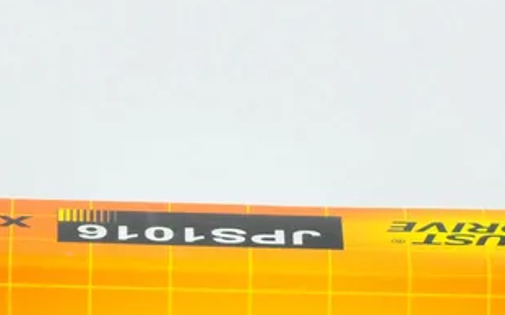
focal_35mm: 666
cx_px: 341
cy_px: 649
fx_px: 9163
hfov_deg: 3.2
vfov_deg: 2.0
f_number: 11
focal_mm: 105
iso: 200
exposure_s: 1/80
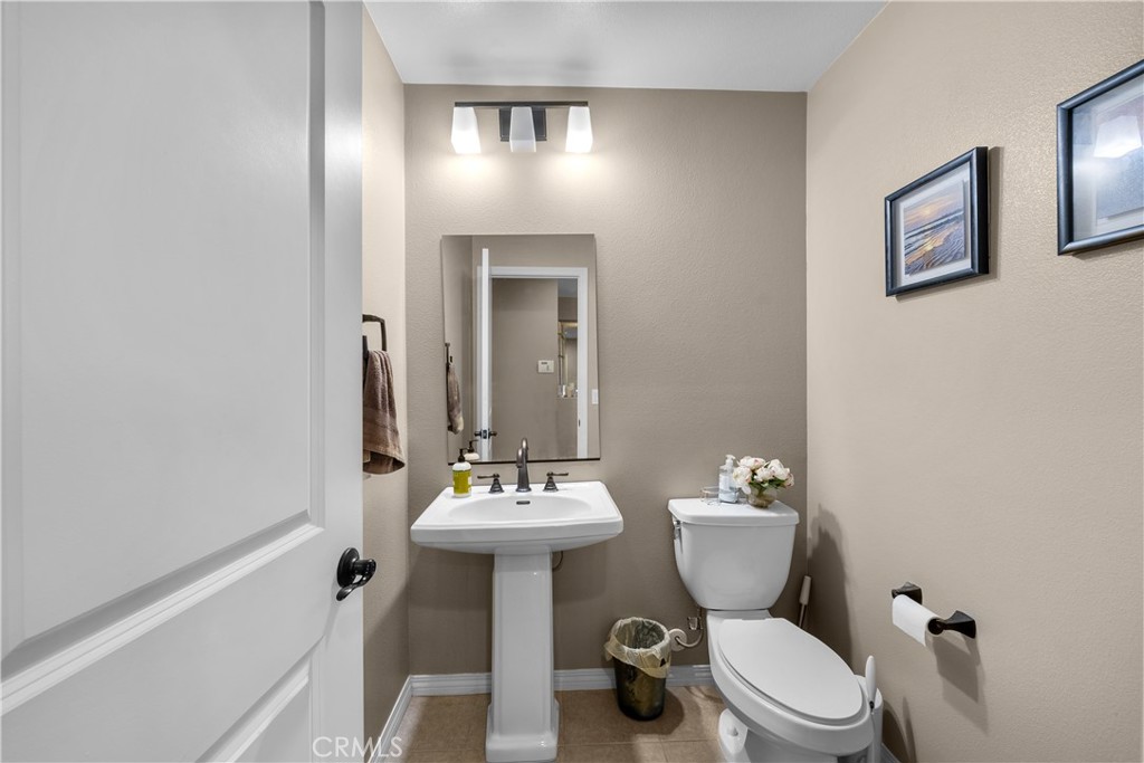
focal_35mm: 14
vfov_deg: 81.2
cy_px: 382
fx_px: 445
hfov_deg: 104.2
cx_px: 572
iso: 125
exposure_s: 1/4
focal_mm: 14
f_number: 9
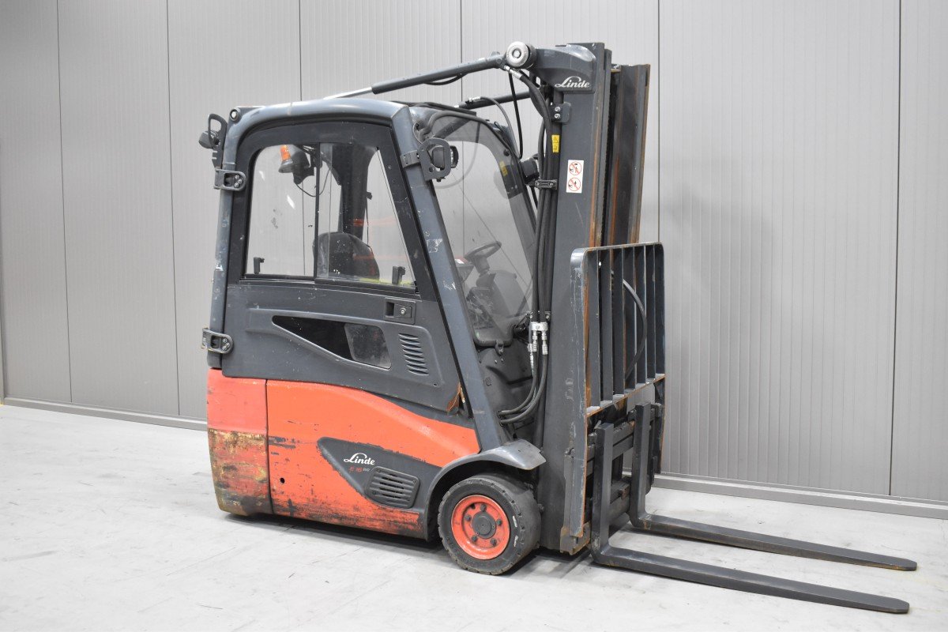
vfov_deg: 36.9
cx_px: 474
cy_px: 316
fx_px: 948
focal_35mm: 36
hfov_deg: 53.1
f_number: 4.5
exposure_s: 1/25
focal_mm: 24
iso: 1600
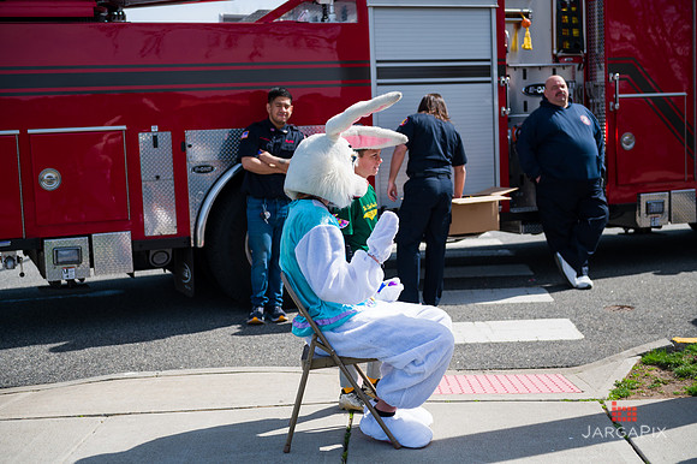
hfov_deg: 38.2
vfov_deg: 26.0
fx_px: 1006
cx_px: 348
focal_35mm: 52
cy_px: 232
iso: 200
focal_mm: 52
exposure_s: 1/3200
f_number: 4
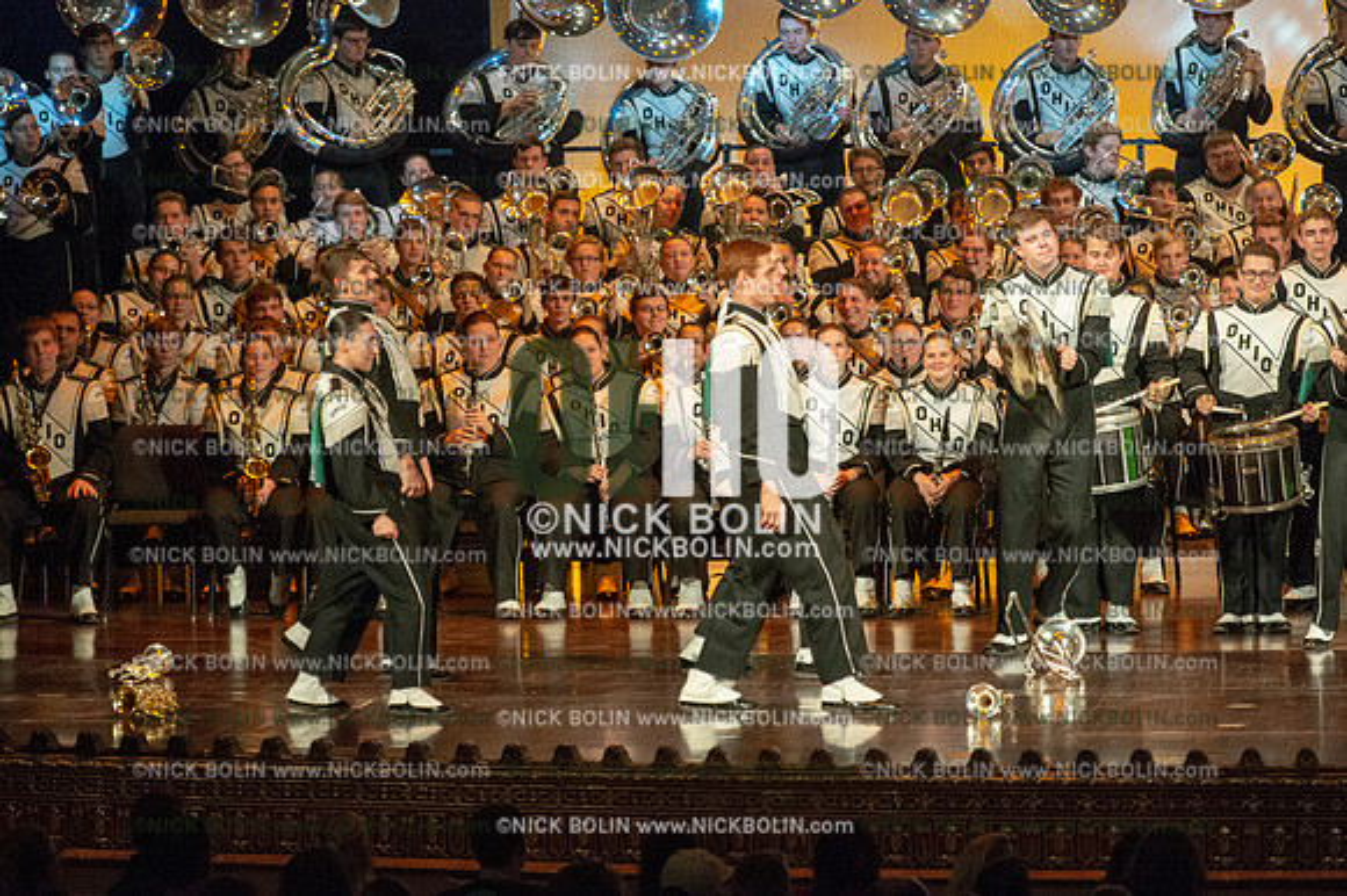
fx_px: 7479
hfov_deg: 10.3
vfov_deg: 6.9
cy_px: 448
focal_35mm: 200
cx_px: 674
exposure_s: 1/320
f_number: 5.6
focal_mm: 200
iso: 8000
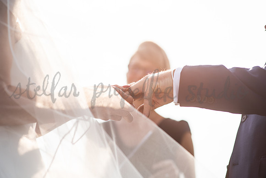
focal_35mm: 85
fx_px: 628
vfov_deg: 16.1
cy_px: 89
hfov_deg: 23.9
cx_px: 133
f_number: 2.2
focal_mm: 85
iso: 160
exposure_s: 1/3200
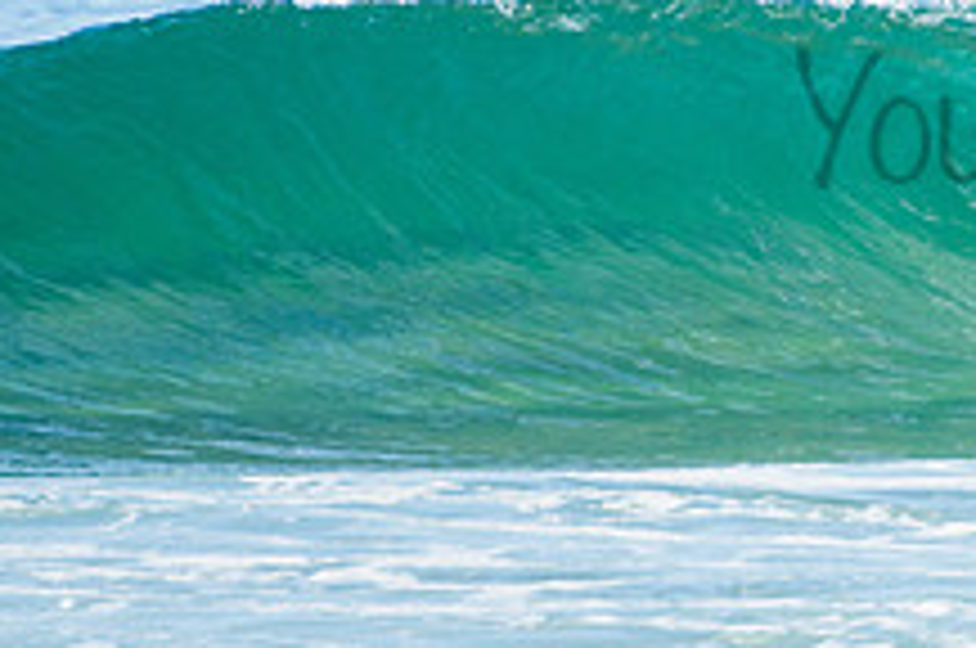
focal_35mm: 1607
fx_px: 43502
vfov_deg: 0.9
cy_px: 79
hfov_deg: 1.3
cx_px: 1259
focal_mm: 400
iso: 280
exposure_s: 1/1250
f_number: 5.6
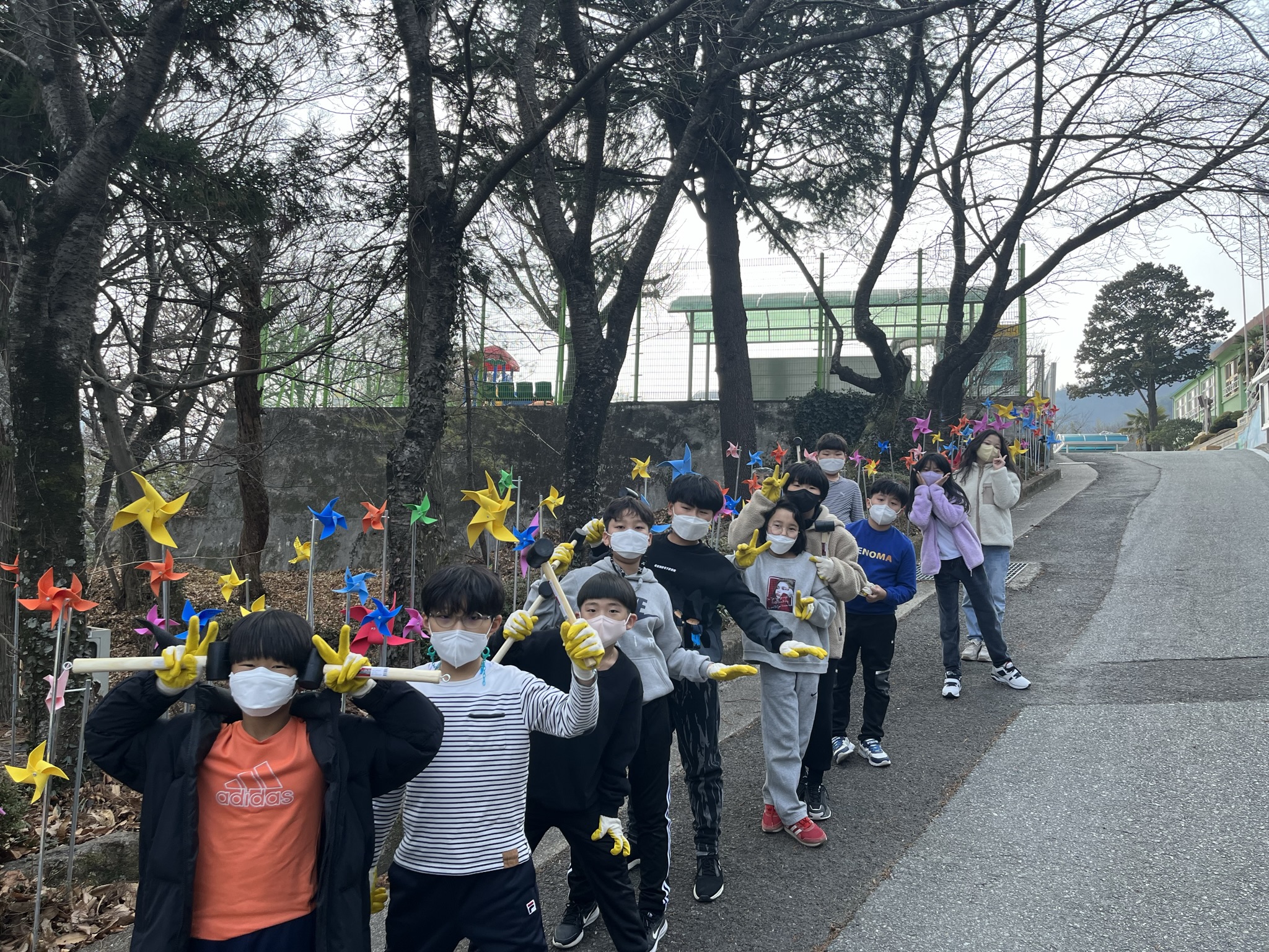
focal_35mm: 26
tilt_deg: +4.5
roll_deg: -2.4
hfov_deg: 67.3
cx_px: 634
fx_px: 953
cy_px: 476
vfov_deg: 53.1
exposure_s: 1/928
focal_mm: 5.1
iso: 50
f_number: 1.6
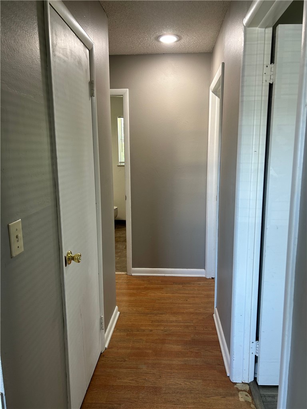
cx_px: 154
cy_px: 204
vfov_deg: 67.3
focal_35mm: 26
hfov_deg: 53.1
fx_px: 307
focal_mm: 5.7
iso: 80
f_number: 1.5
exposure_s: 1/60
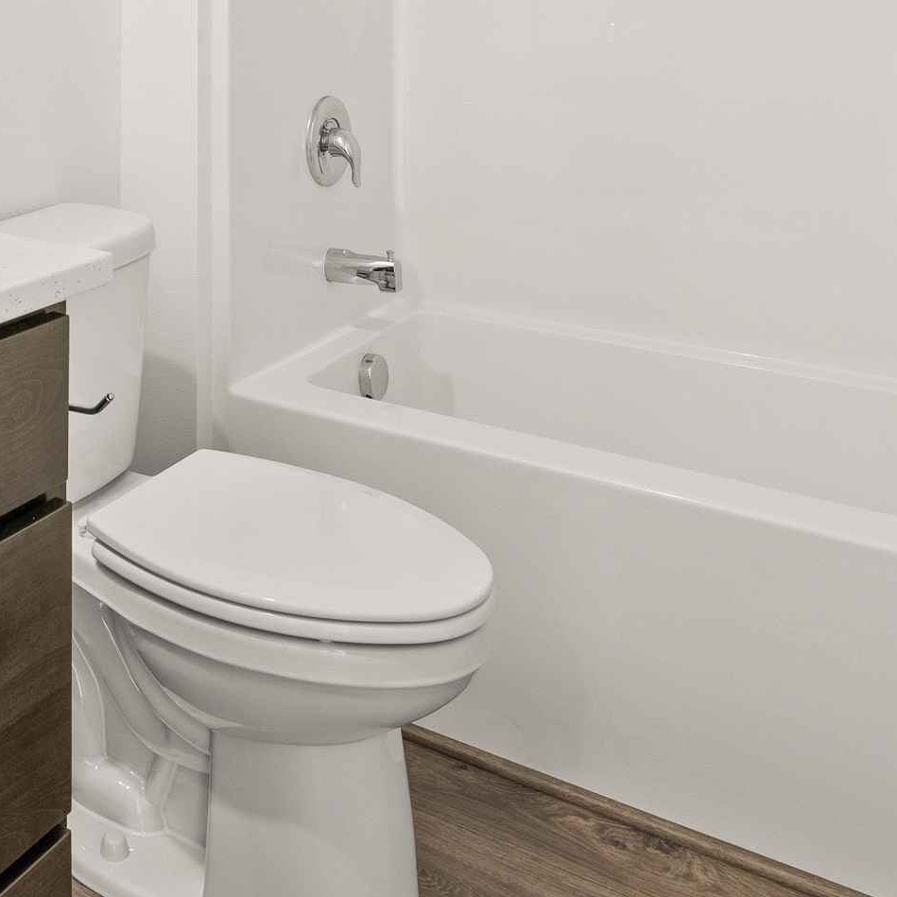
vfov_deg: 34.1
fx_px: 1290
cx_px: 55
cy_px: -46
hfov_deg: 35.6
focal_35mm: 44
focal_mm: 16
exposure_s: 1/60
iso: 400
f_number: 7.1
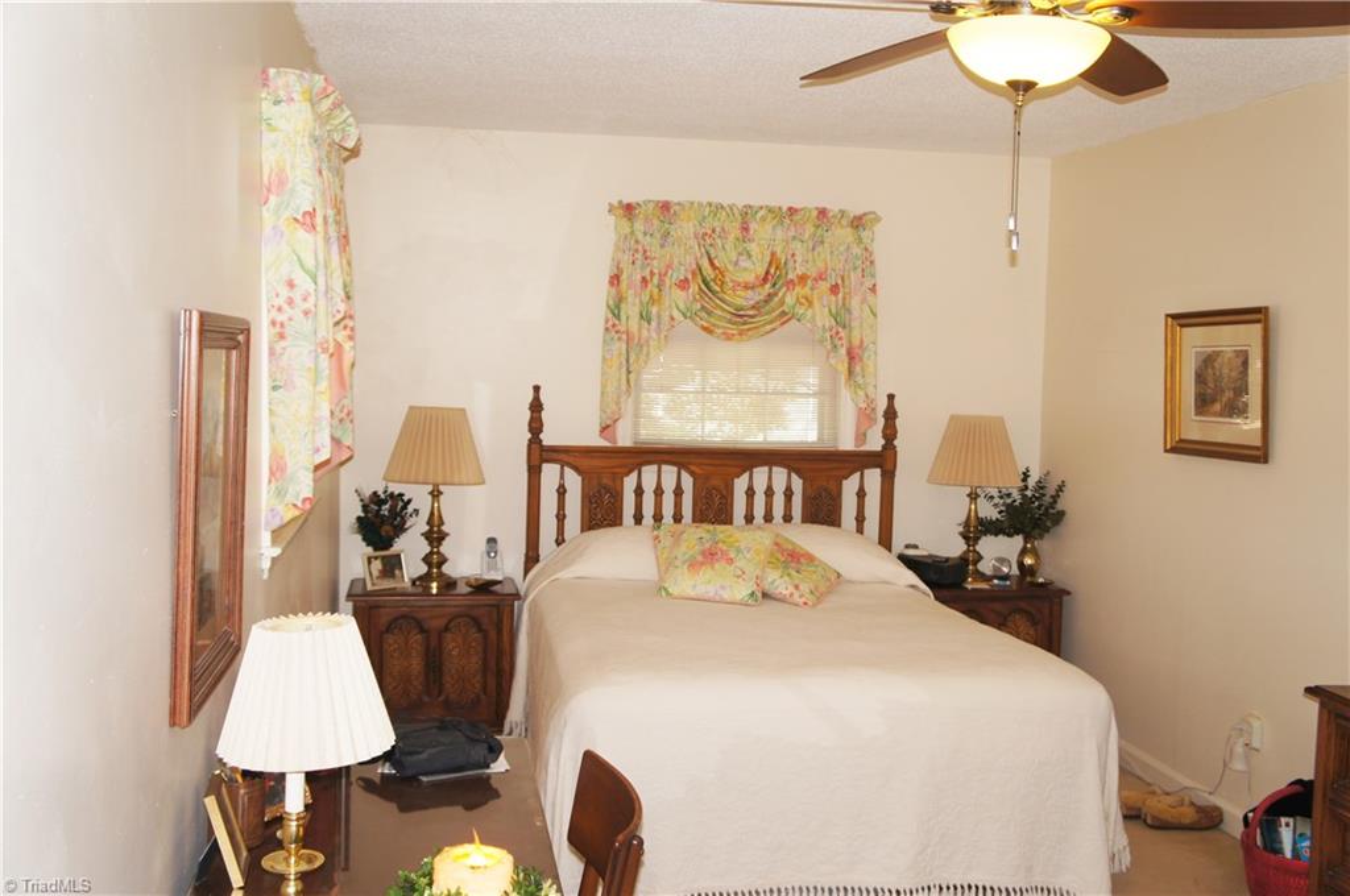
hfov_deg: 53.2
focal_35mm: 36
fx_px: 1348
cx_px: 675
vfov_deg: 36.8
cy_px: 448
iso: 250
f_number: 4
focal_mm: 24
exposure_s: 1/60
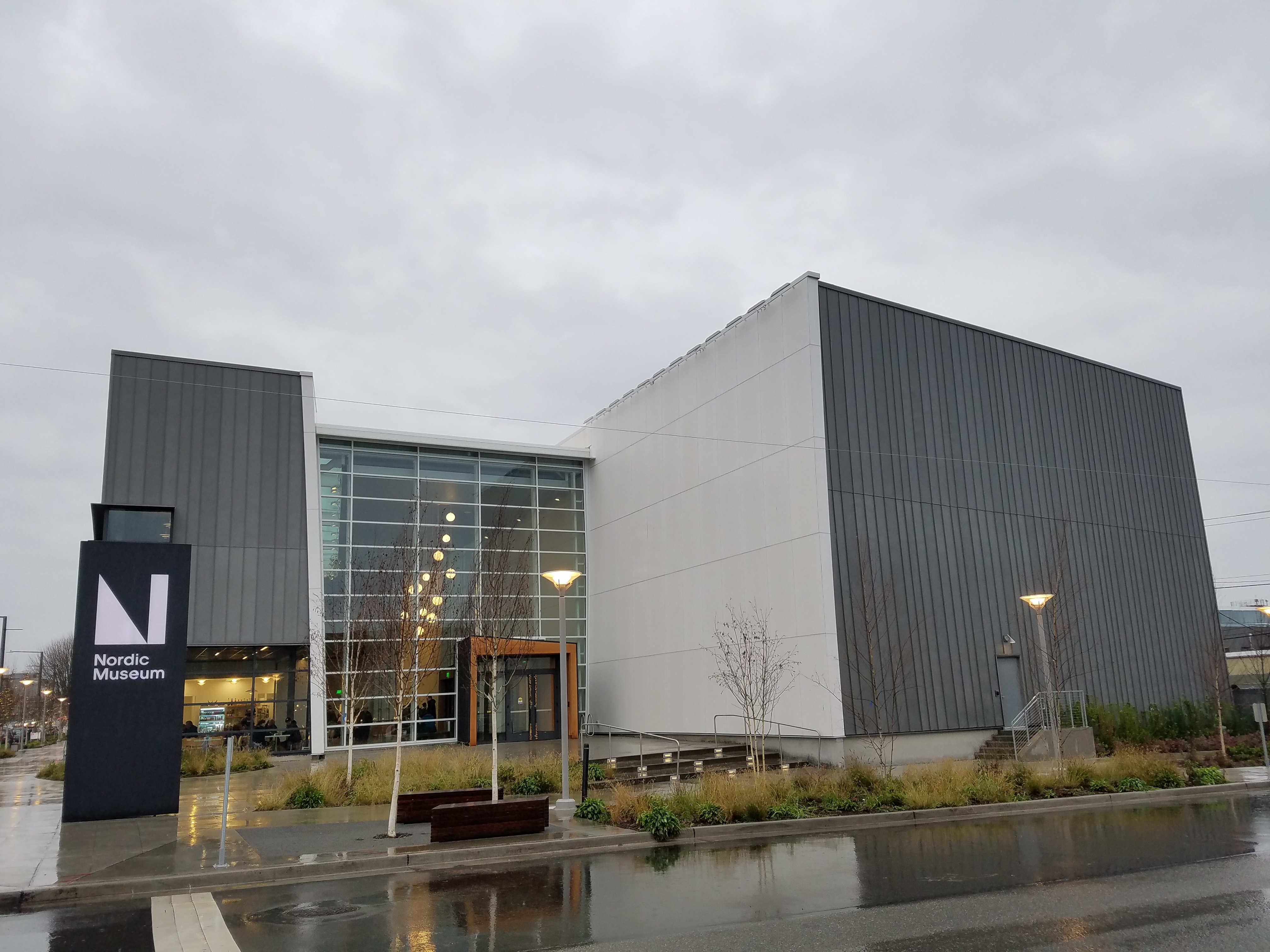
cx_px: 635
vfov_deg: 53.1
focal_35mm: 26
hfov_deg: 67.3
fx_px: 954
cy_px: 476
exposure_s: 1/120
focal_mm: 4.2
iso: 64
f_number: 1.7
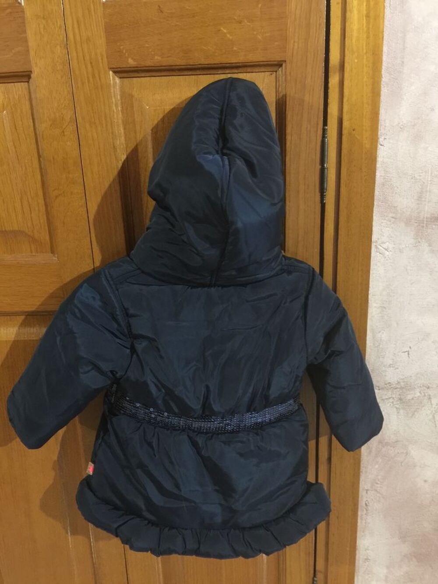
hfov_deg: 48.2
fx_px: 489
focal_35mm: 29
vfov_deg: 61.7
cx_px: 219
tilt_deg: -17.3
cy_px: 292
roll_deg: +2.1
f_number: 2.2
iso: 125
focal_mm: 4.15
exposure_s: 1/4
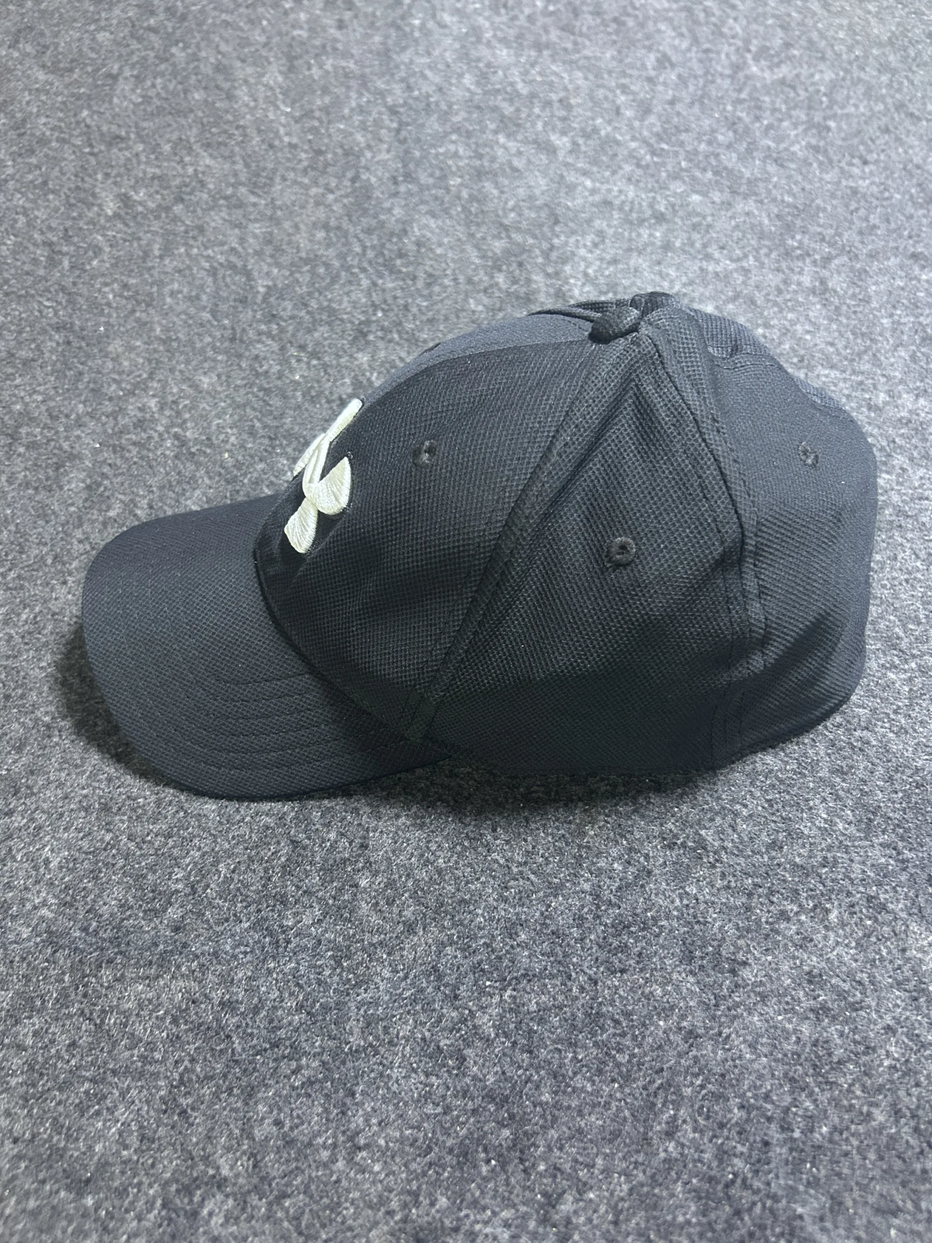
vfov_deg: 67.3
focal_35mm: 26
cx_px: 466
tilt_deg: -45.8
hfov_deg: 53.1
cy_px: 622
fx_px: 933
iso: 500
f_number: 1.5
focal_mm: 5.7
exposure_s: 1/33
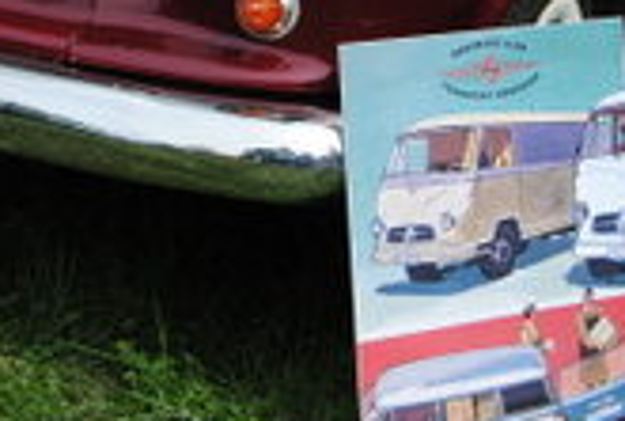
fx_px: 2629
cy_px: -49
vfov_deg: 9.1
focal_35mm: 151
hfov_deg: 13.4
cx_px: 23
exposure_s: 1/250
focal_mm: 26
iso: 100
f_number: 8
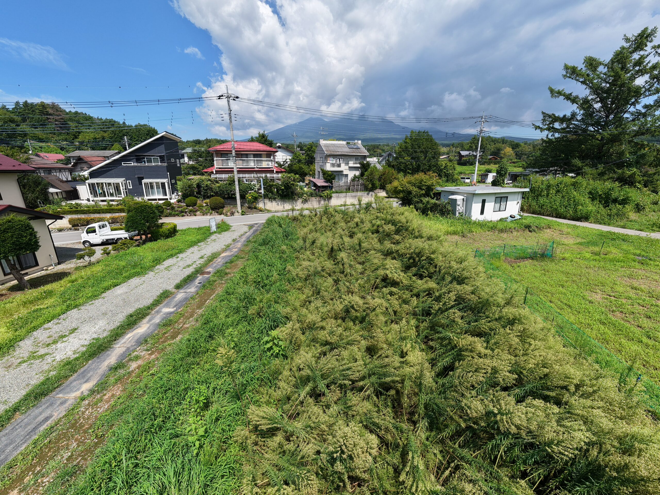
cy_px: 248
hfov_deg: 71.6
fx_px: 458
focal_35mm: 24
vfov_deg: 56.8
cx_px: 330
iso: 100
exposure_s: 1/3000
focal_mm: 8.67
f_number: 1.8
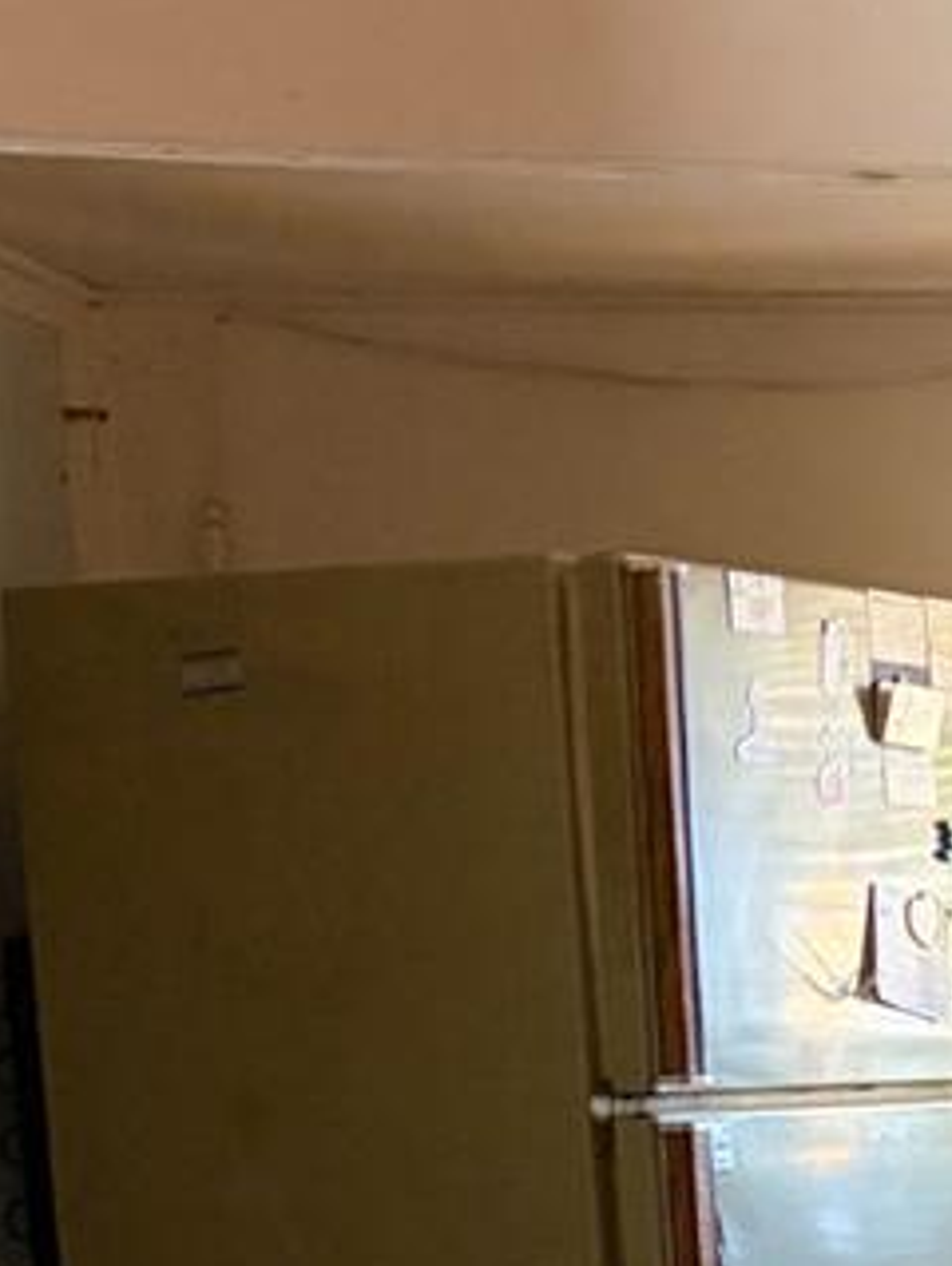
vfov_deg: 15.2
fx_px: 4465
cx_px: 1811
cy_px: 1752
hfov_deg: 11.2
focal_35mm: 122
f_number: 1.6
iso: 500
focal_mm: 5.96
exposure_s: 1/60
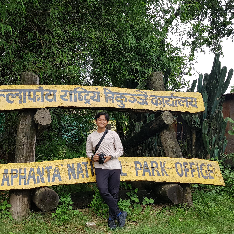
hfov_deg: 42.6
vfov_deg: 42.7
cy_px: 134
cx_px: 93
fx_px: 298
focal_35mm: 39
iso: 40
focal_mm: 4.2
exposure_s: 1/514
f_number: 1.7
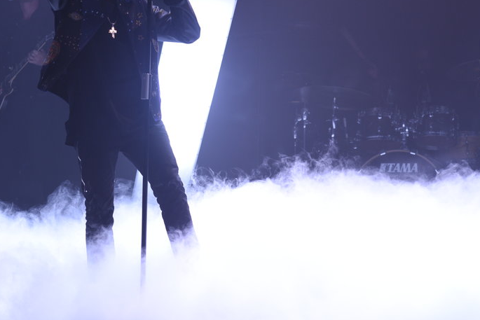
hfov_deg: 15.3
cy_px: 103
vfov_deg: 10.2
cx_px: 173
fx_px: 1787
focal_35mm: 134
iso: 500
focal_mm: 85
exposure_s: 1/125
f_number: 4.5
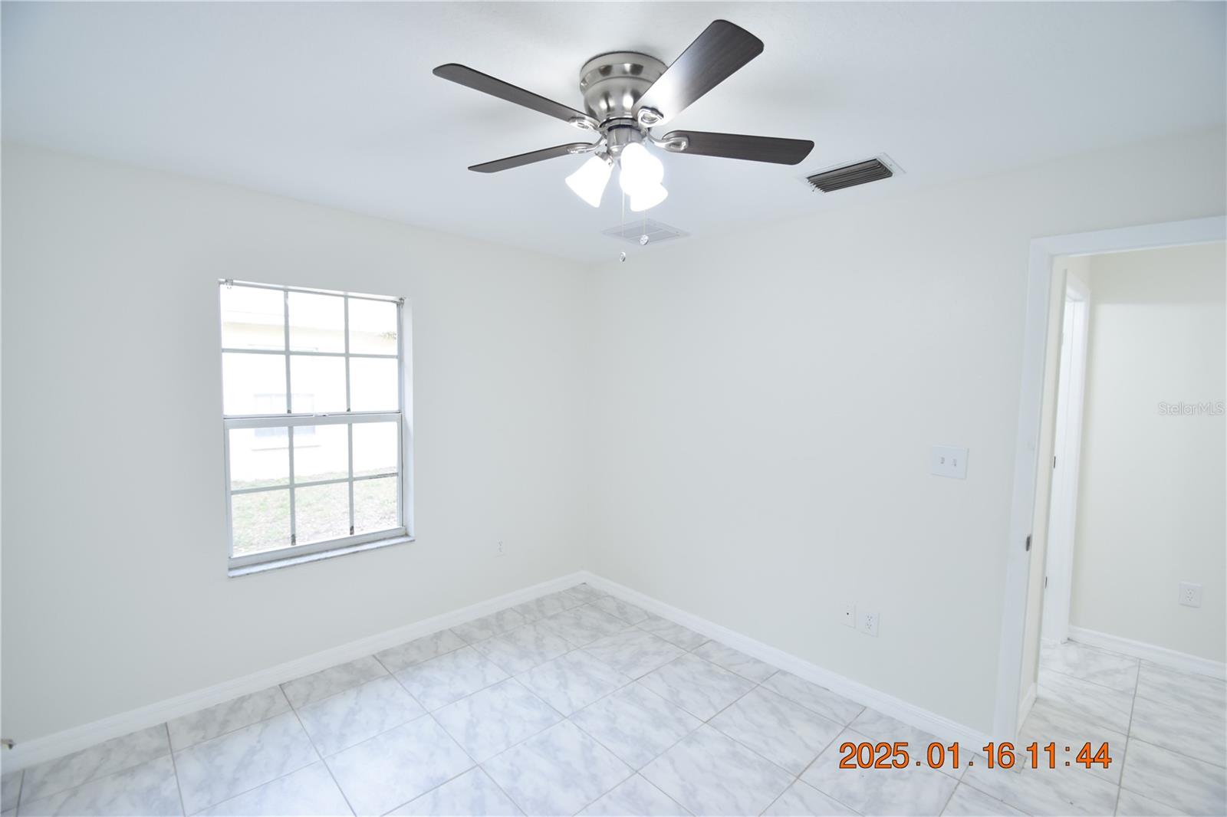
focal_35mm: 15
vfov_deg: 77.3
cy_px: 408
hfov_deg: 100.4
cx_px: 614
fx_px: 511
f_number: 4
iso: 400
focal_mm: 10
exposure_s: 1/60
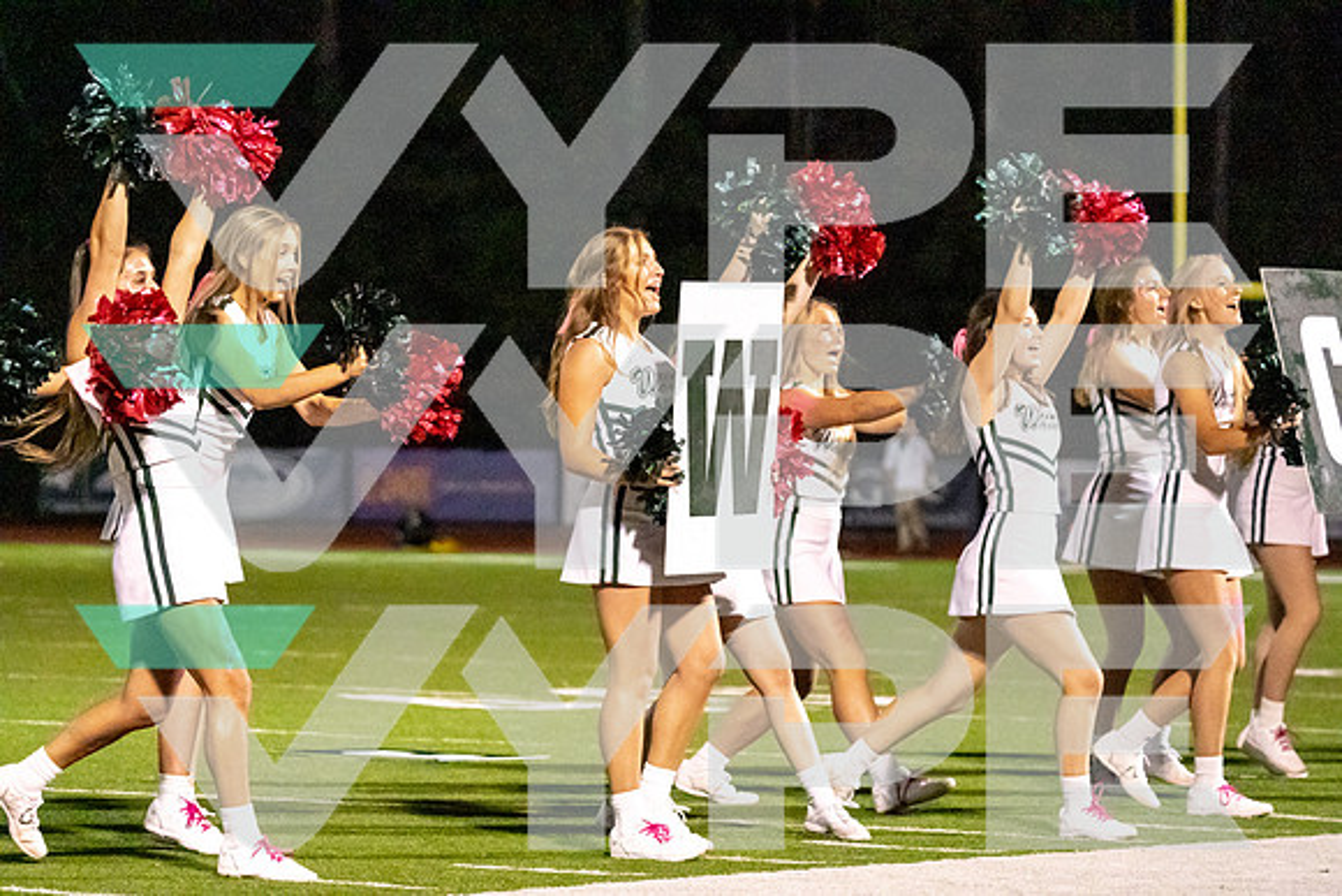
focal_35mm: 200
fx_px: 7457
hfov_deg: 10.3
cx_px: 671
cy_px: 448
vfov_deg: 6.9
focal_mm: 200
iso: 16000
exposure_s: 1/1600
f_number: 6.3
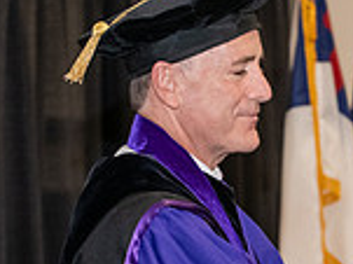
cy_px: 162
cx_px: 309
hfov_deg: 7.6
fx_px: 2639
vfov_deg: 5.7
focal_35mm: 259
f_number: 5
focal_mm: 70
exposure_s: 1/200
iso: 2500
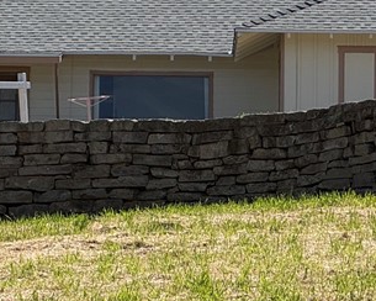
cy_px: 155
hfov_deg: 4.9
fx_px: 4373
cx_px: 86
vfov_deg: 3.9
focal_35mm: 393
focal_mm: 15.66
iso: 50
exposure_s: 1/1577
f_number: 2.8
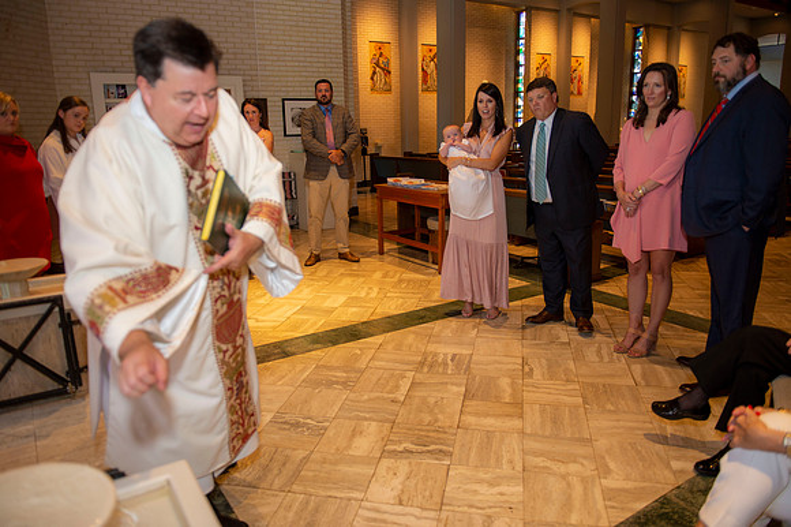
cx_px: 396
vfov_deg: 46.4
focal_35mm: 28
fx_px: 615
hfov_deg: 65.5
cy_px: 264
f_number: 2.8
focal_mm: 28
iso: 560
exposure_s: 1/100
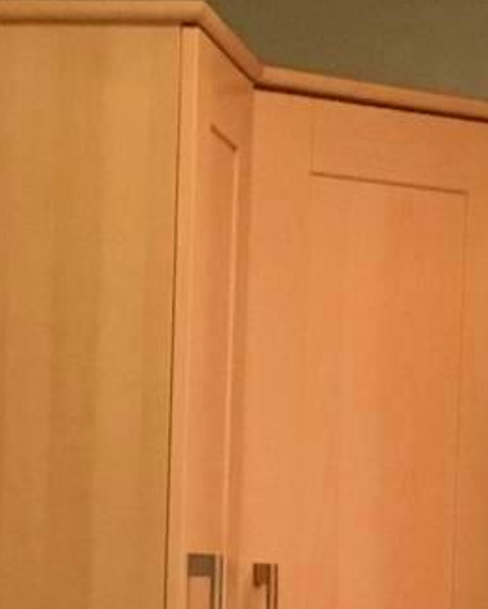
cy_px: 775
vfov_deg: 10.5
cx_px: 233
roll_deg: -1.9
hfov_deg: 8.6
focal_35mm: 180
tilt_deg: -2.3
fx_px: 3247
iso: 200
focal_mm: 4.15
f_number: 2.2
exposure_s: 1/15
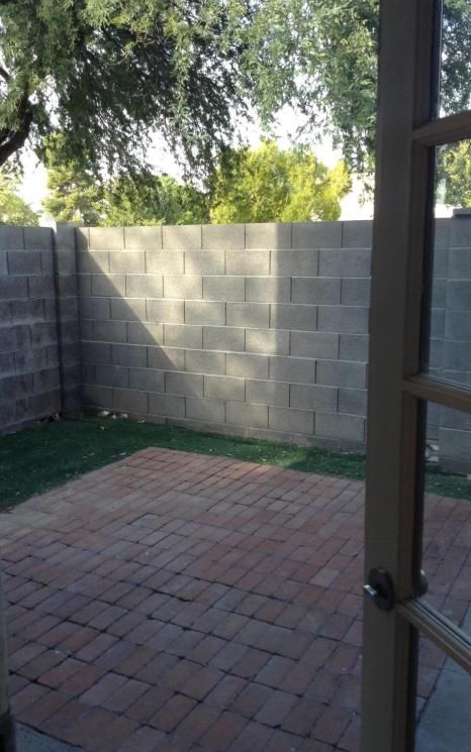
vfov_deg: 54.0
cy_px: 383
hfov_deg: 35.3
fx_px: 739
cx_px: 193
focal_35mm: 36
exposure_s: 1/123
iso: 25
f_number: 2.4
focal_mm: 3.3
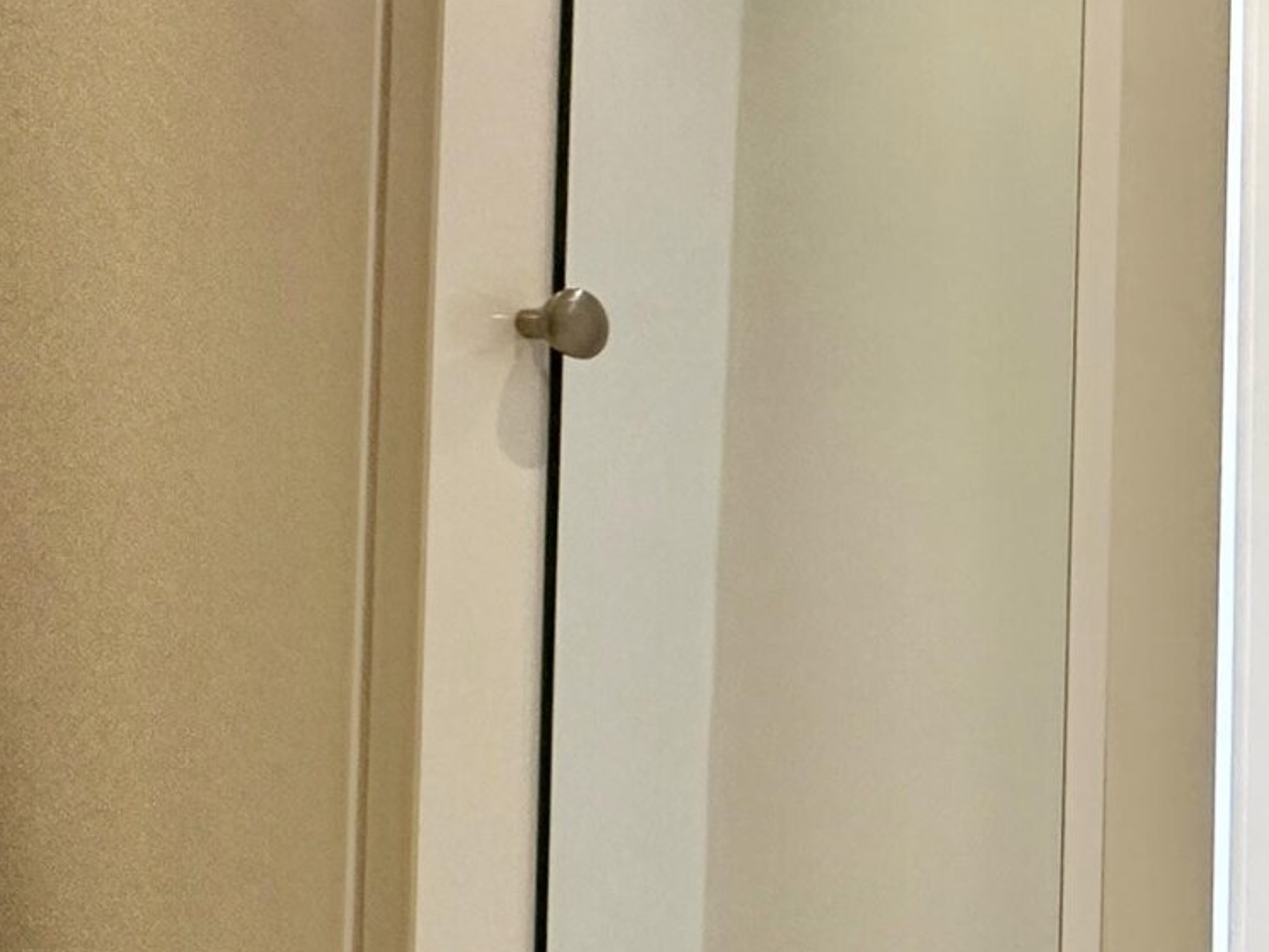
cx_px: 2104
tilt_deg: +1.4
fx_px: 1723
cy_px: 607
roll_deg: -0.5
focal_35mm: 47
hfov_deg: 24.8
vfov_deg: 30.7
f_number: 2.2
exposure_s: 1/51
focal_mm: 2.22
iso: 160
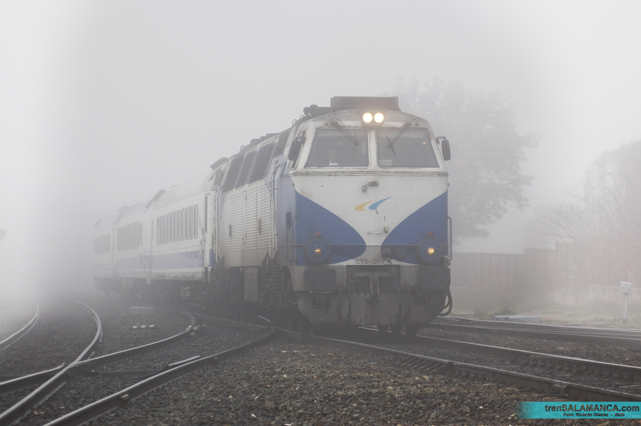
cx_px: 320
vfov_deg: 9.1
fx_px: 2669
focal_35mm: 150
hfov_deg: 13.7
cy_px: 213
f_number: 5.6
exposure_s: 1/500
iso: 450
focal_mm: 100
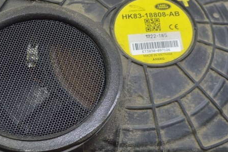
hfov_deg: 23.9
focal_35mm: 85
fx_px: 539
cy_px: 67
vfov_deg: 16.0
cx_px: 114
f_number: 5.6
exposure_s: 1/20
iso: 400
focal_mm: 25
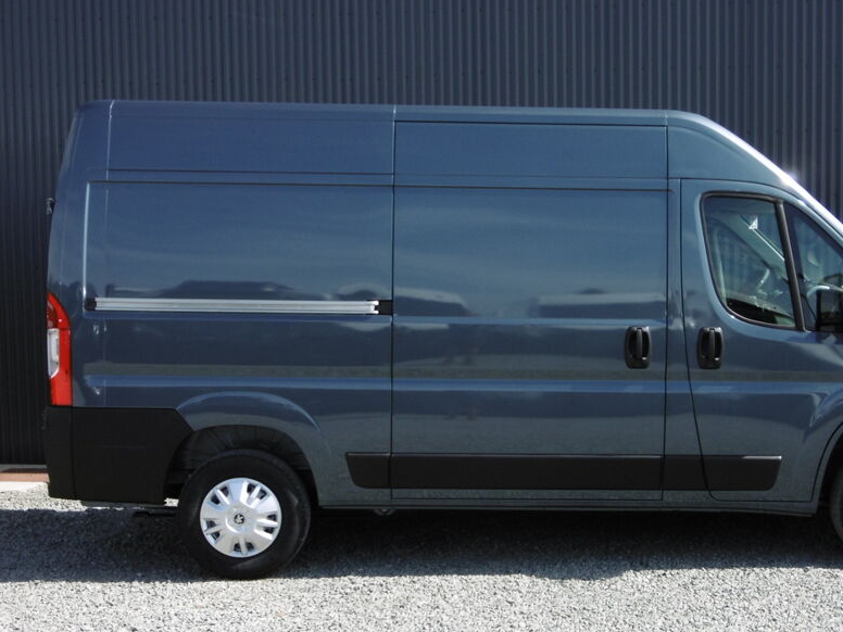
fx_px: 1193
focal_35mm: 49
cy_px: 361
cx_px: 525
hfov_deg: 38.7
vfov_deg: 29.6
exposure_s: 1/500
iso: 100
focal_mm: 6.8
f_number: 3.7
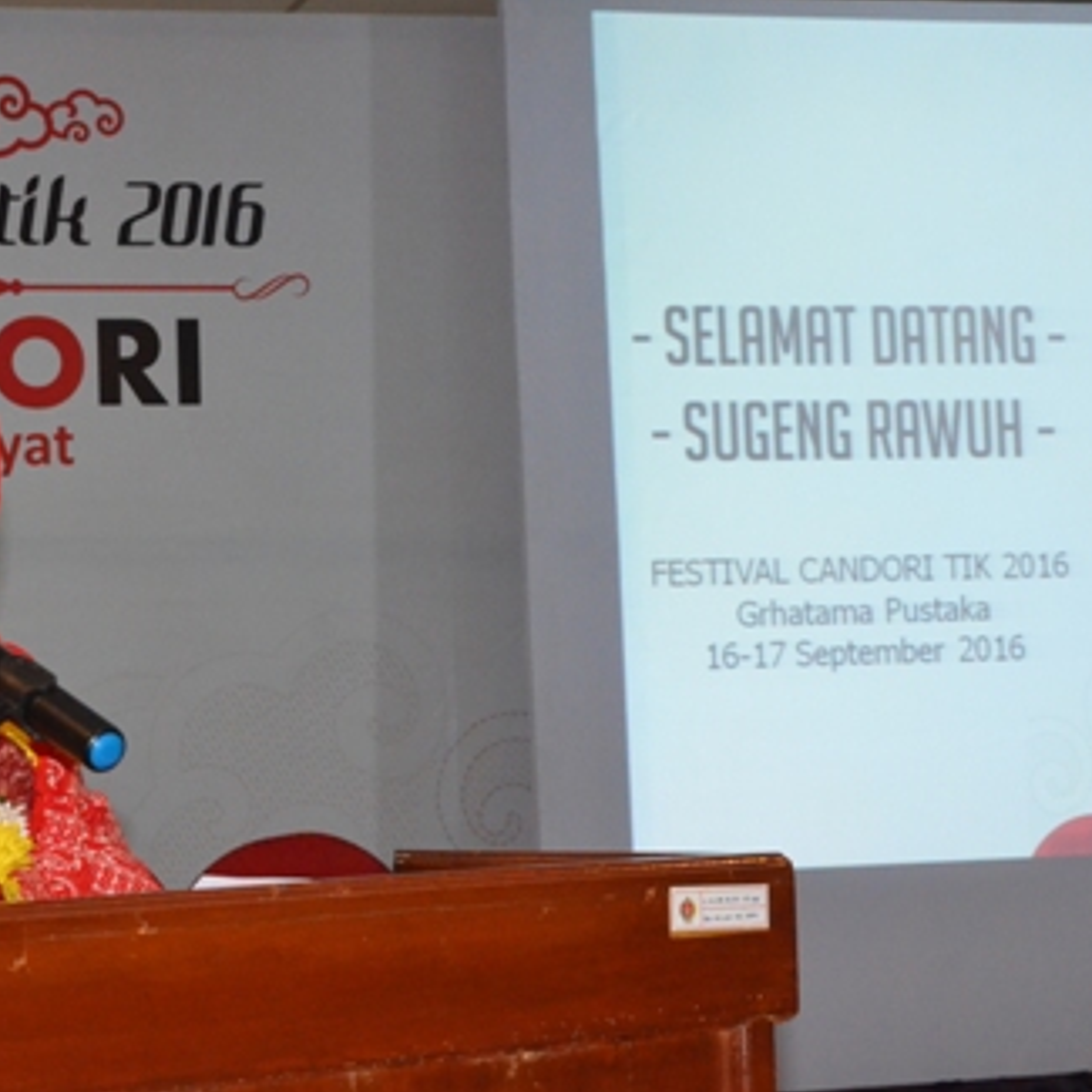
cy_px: 546
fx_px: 3034
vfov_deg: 20.4
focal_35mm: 85
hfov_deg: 20.3
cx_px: 311
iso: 5000
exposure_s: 1/100
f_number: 8
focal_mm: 44
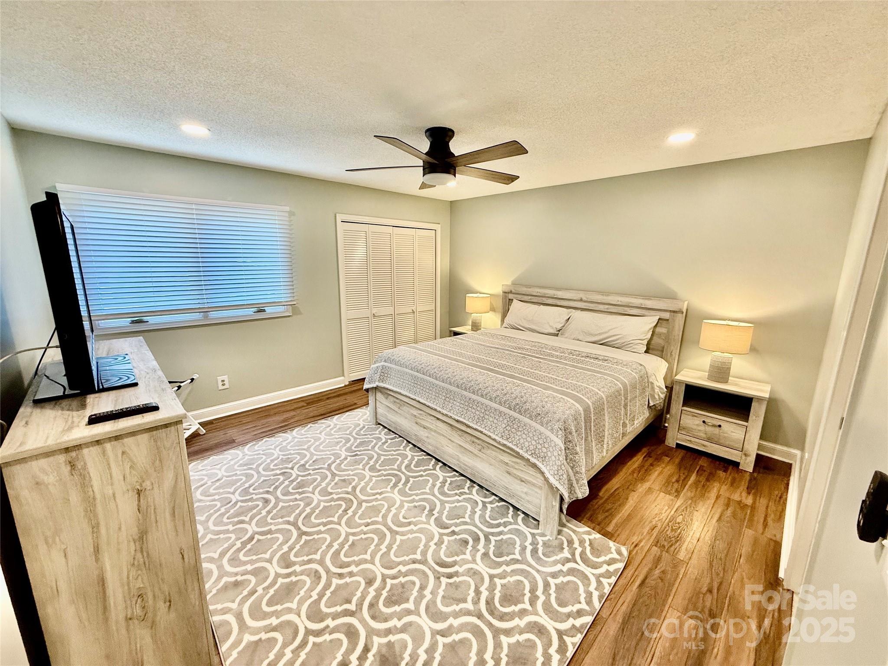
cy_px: 333
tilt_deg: -11.2
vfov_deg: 85.7
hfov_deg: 102.1
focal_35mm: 14
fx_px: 359
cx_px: 444
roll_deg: -0.4
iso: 200
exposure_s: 1/120
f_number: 2.2
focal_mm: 2.22
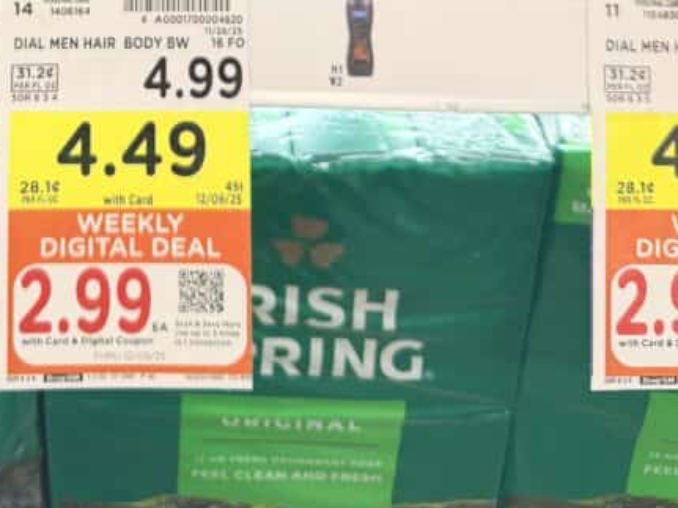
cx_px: 178
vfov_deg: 21.3
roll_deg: -1.2
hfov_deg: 33.2
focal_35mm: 57
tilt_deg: -20.8
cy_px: -266
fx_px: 1116
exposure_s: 1/120
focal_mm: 6.76
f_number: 1.78
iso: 200
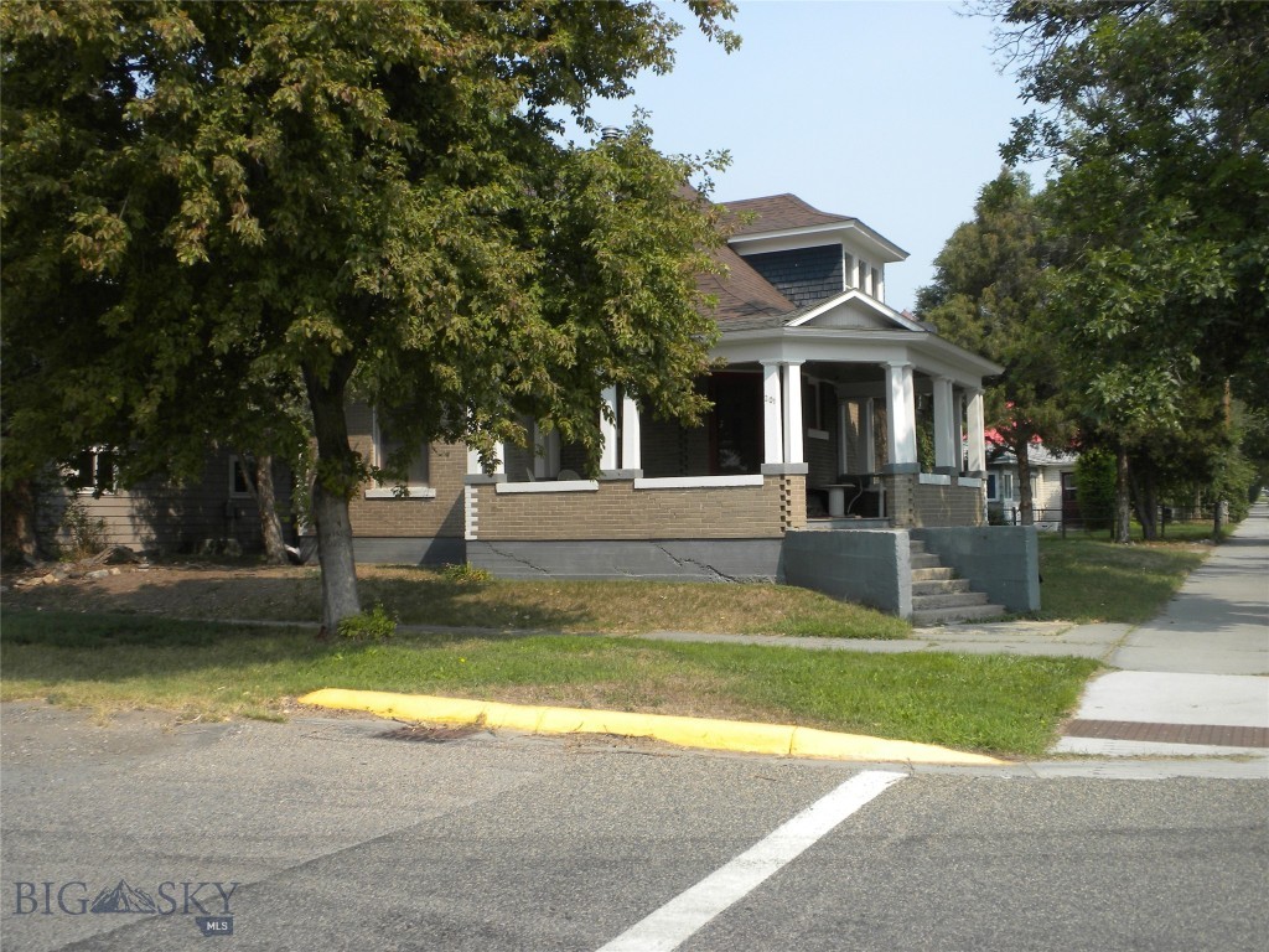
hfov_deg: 50.1
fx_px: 1356
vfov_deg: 38.7
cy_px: 476
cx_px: 634
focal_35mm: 37
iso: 64
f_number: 10
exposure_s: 1/87.1
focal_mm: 6.6
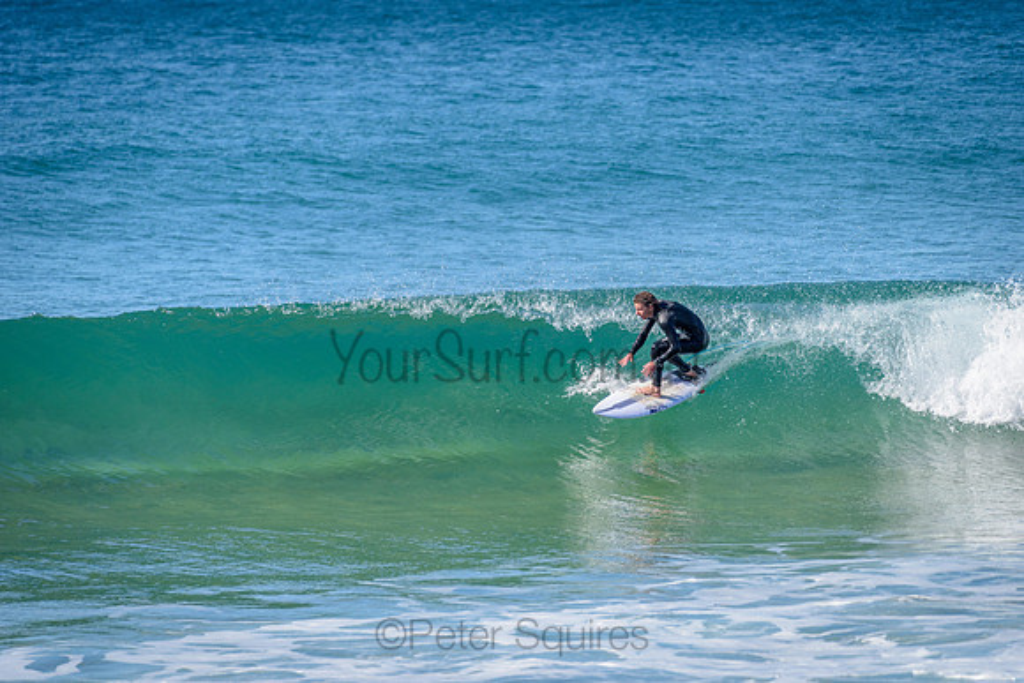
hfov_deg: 4.1
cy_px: 342
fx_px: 14225
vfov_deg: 2.8
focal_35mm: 500
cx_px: 512
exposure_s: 1/2000
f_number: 5.6
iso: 250
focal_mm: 500
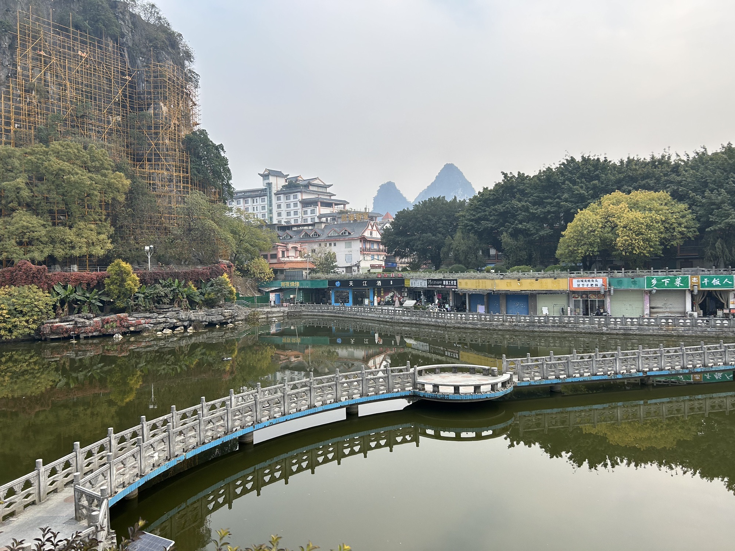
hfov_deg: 67.3
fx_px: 552
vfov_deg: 53.1
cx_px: 368
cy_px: 276
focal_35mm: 26
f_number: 1.5
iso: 50
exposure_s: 1/1048
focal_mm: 5.7
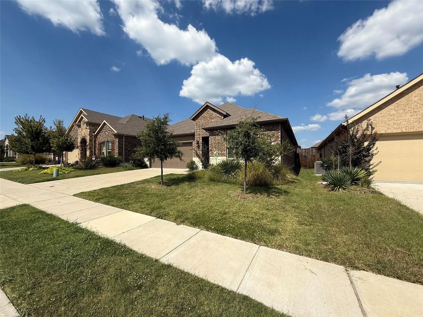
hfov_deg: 102.1
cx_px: 212
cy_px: 158
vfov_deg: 85.7
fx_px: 171
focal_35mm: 14
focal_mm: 2.22
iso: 50
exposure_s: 1/2165
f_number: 2.2
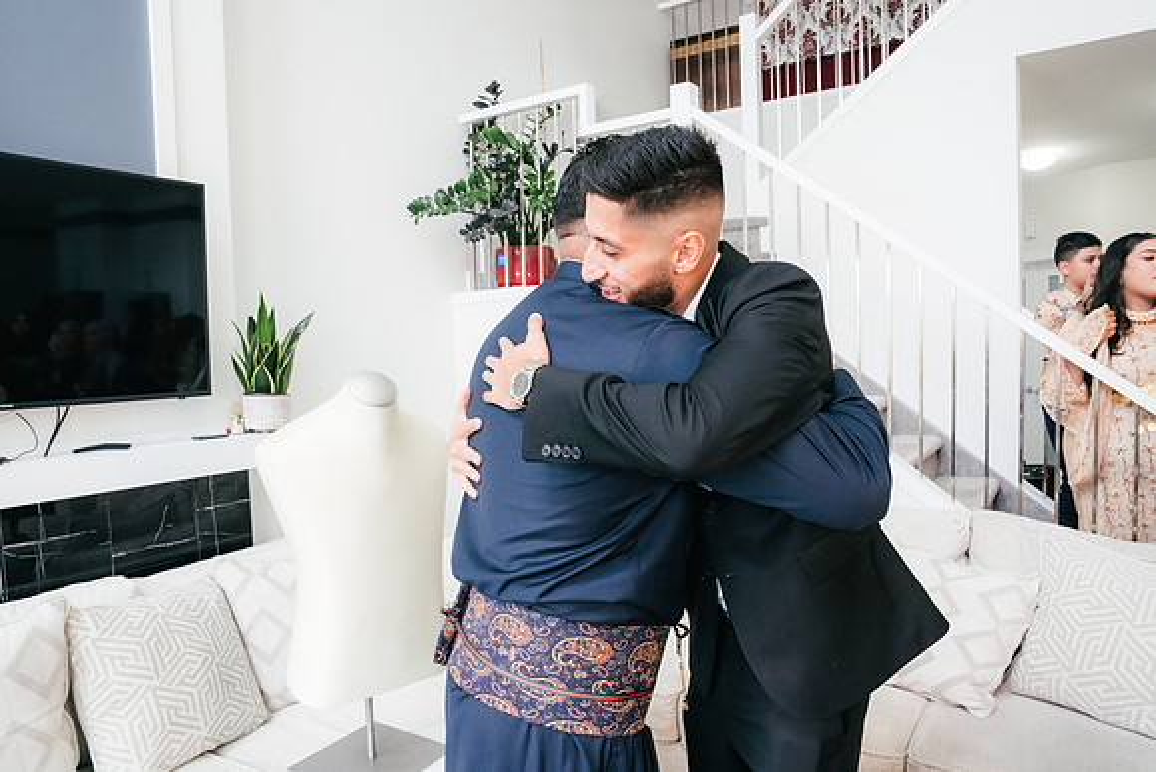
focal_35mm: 24
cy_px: 386
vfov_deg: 53.2
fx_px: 771
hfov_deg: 73.7
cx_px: 578
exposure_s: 1/160
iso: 6400
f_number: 9
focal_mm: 24
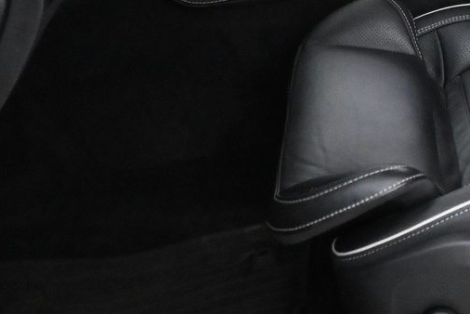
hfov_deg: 21.8
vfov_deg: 15.9
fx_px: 1066
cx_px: 650
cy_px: -95
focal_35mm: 82
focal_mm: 17
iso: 7200
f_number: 3.5
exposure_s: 1/60
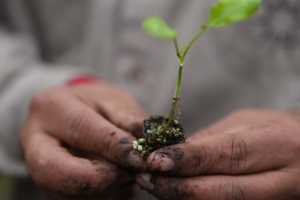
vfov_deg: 20.0
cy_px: 90
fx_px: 566
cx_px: 174
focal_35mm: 68
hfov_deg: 29.6
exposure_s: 1/2000
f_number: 1.4
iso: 160
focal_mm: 35
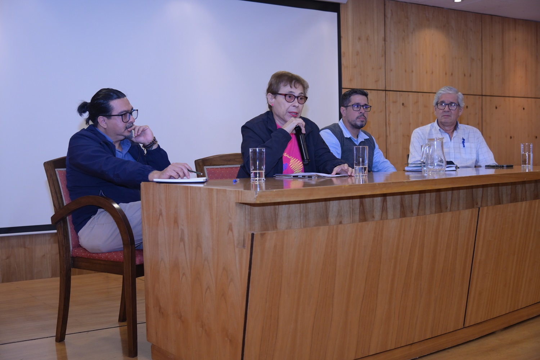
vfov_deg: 29.2
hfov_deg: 42.7
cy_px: 180
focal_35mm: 46
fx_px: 690
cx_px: 270
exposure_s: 1/125
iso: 1250
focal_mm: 46
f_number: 4.5
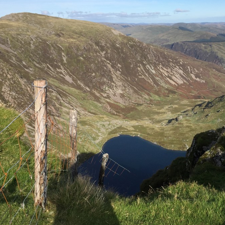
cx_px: 157
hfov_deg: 42.0
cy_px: 106
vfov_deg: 42.8
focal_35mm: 39
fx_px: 287
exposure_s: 1/1883
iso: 32
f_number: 2.2
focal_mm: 4.15
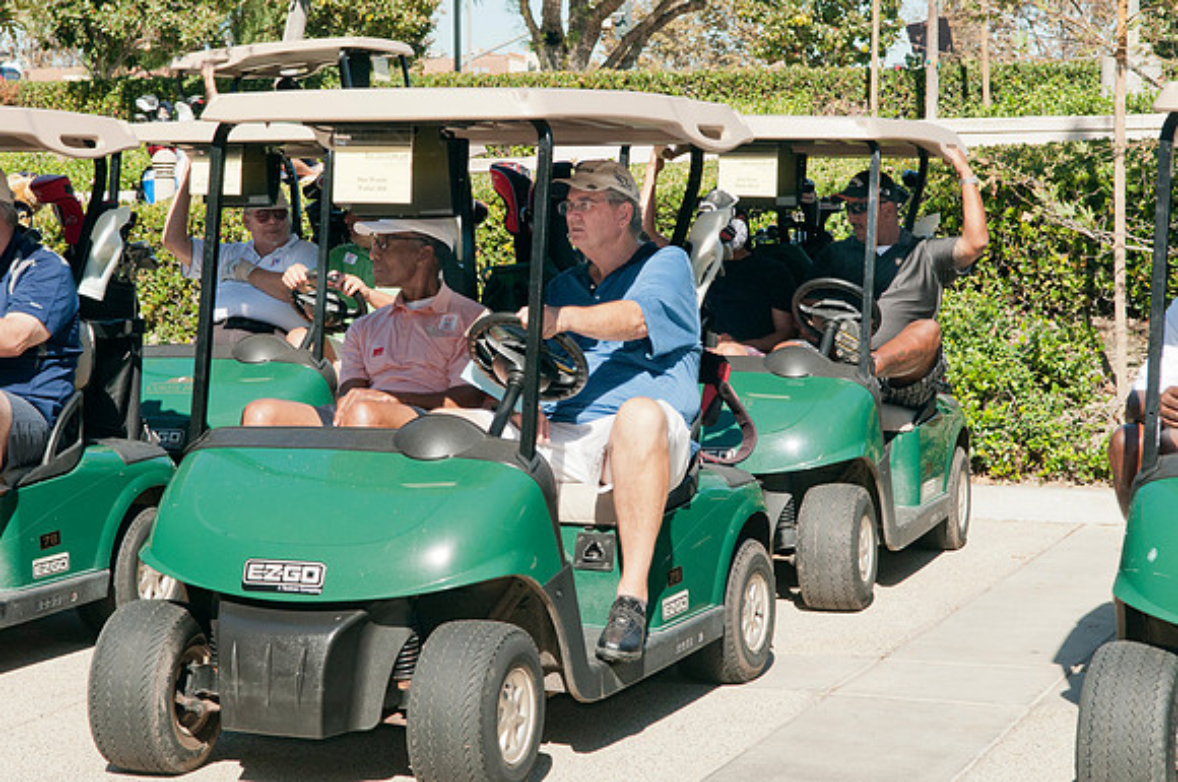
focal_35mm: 82
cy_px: 391
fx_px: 2696
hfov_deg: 24.6
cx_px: 589
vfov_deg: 16.5
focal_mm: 55
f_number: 9
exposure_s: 1/200
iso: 400
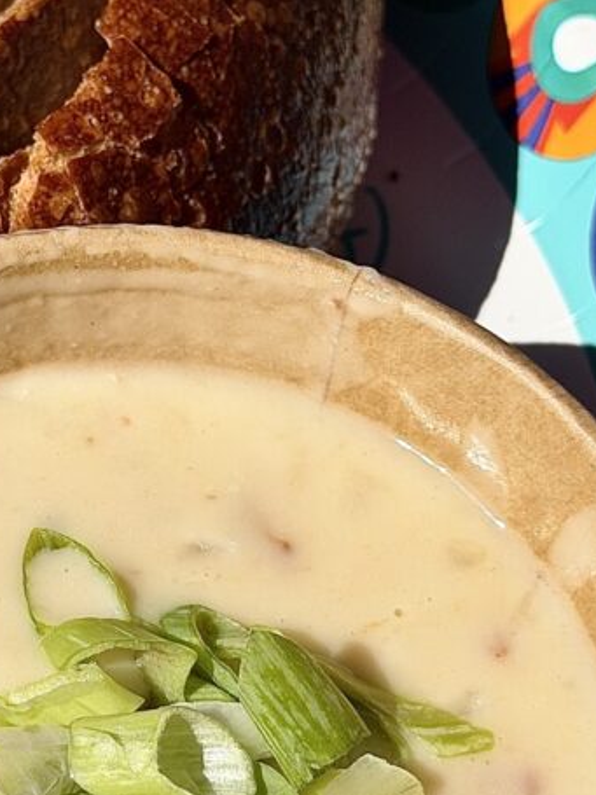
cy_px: 444
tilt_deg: -57.8
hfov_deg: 13.6
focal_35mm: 108
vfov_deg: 18.2
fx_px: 2480
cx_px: 59
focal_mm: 6.76
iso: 64
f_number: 1.78
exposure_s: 1/8772
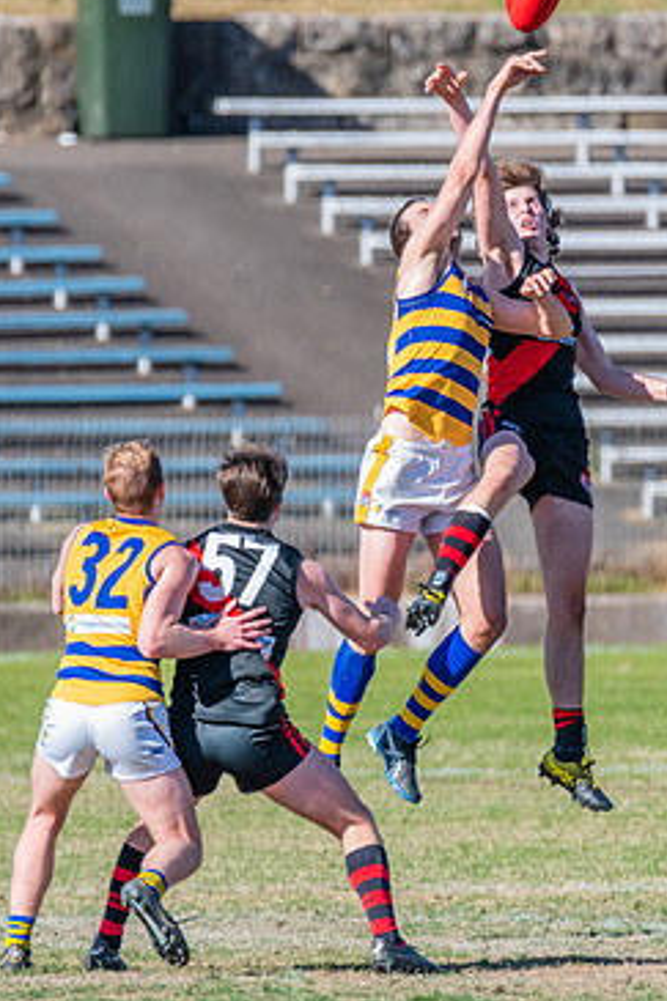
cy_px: 442
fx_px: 30876
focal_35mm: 1110
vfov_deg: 1.9
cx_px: 433
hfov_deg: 1.2
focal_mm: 600
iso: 800
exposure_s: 1/1600
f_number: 8
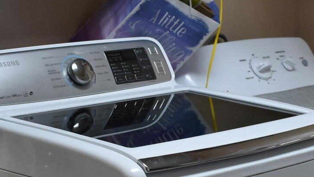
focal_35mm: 118
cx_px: 220
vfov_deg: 10.2
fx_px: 982
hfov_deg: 18.1
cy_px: 153
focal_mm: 18
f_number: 3.5
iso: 800
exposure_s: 1/250
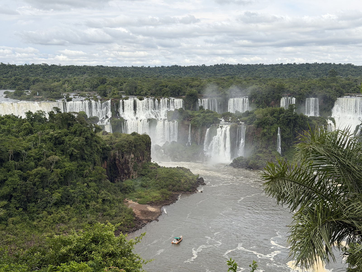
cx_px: 181
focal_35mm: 48
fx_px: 502
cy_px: 136
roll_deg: +0.5
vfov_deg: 30.3
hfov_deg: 39.7
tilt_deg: -5.4
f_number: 1.78
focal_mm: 6.76
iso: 64
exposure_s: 1/4098
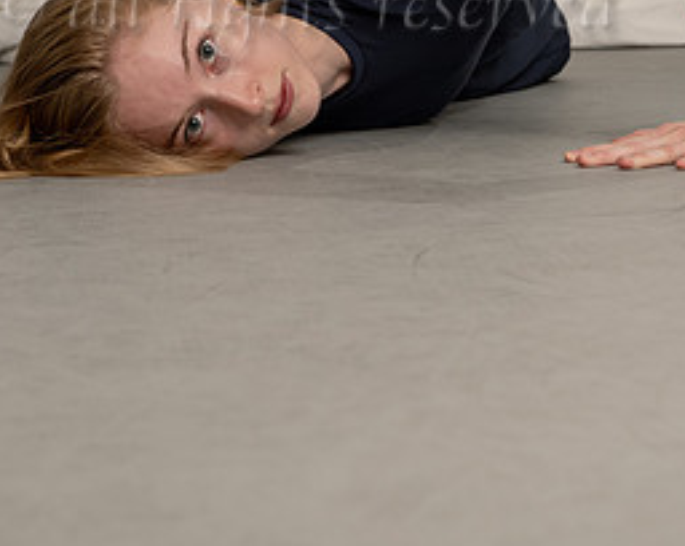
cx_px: 310
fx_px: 2146
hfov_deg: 18.1
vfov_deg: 14.2
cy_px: -17
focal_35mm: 106
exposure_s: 1/250
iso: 200
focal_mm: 41
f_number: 5.6
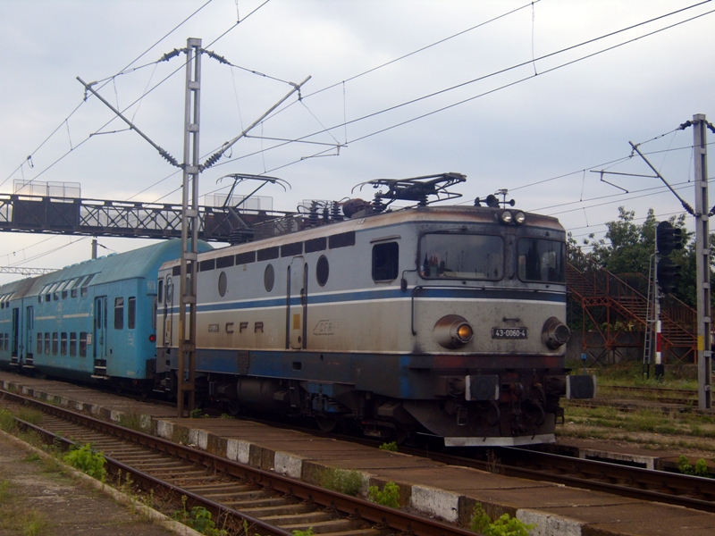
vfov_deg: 27.5
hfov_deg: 36.2
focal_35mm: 53
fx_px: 1095
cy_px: 268
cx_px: 358
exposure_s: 1/90
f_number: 8.8
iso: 80
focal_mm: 11
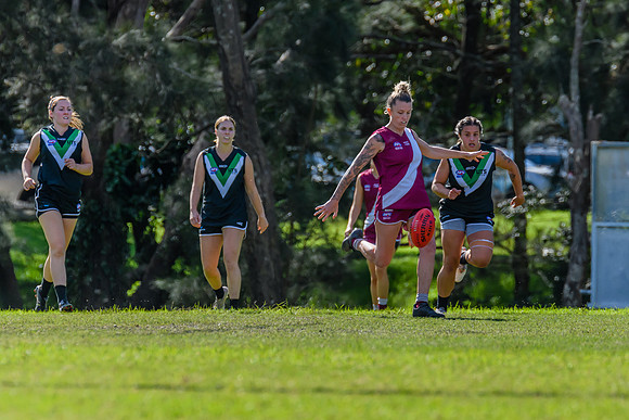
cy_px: 190
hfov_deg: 3.3
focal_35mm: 619
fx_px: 10813
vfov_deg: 2.2
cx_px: 422
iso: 800
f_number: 7.1
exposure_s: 1/1250
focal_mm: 420
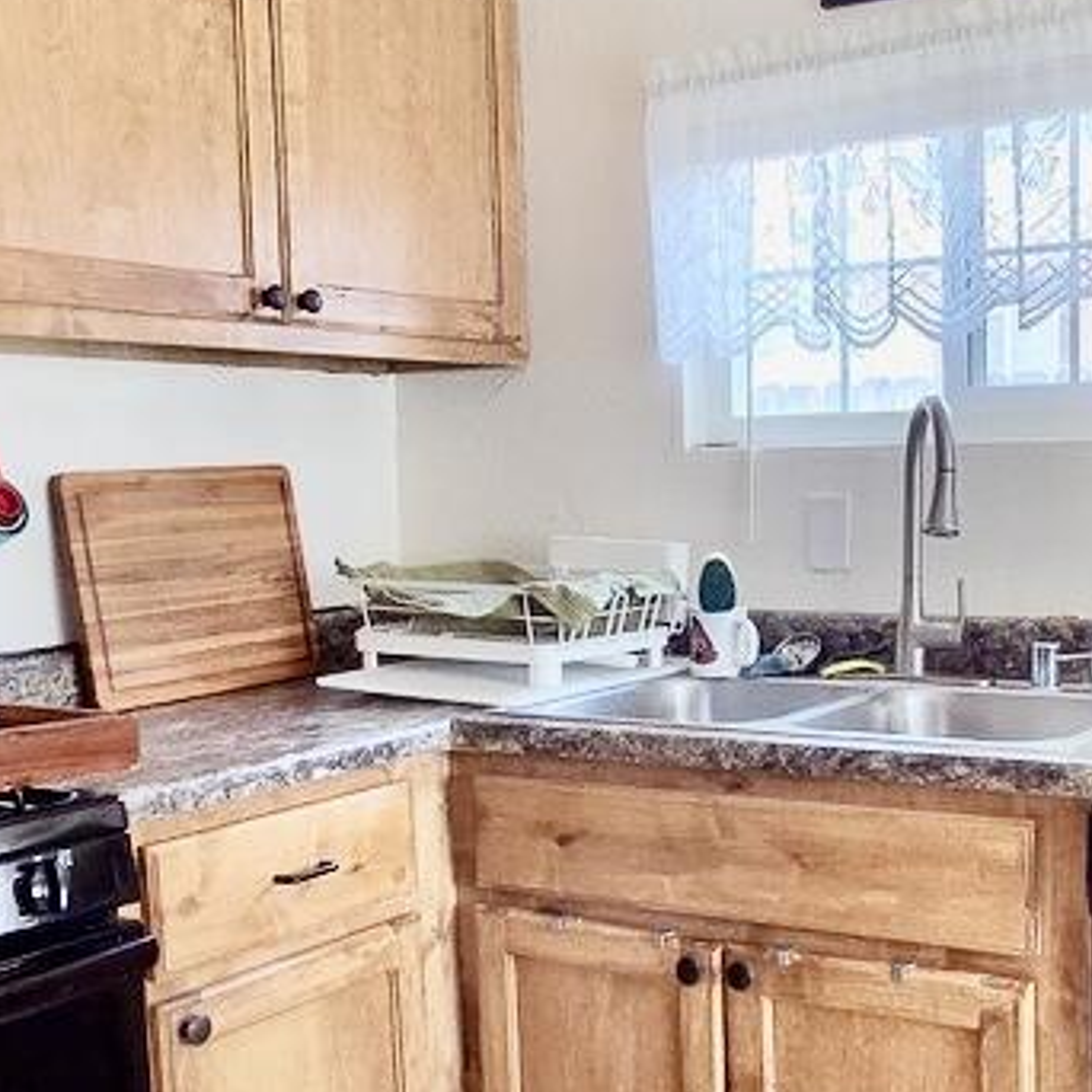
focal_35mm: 43
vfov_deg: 39.1
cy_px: 616
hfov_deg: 38.7
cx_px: 738
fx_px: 1535
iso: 320
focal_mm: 2.2
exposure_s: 1/120
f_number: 2.2
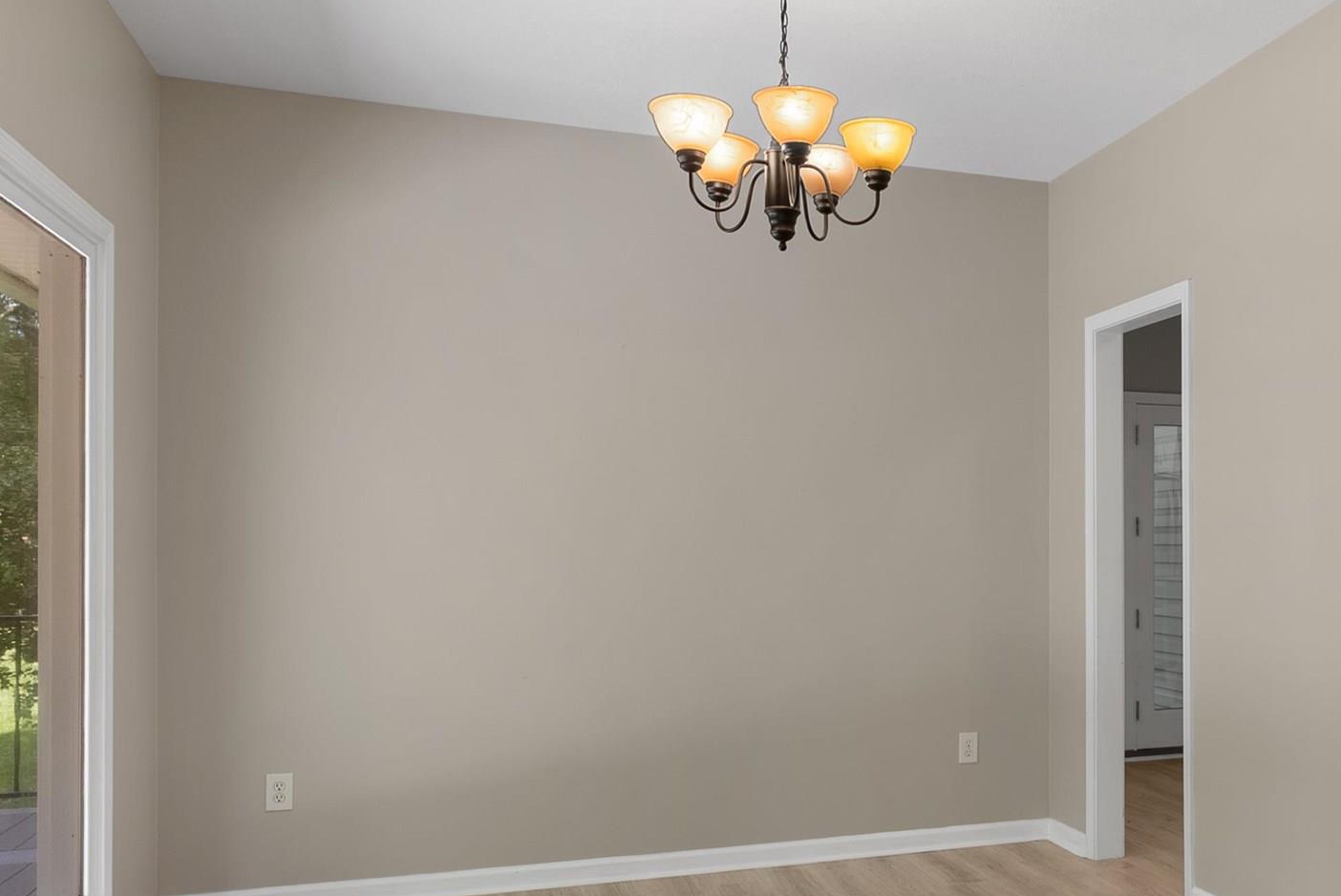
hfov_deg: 51.2
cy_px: 528
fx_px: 1305
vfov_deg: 37.8
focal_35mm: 35
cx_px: 1062
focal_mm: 16
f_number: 8
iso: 200
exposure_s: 1/6
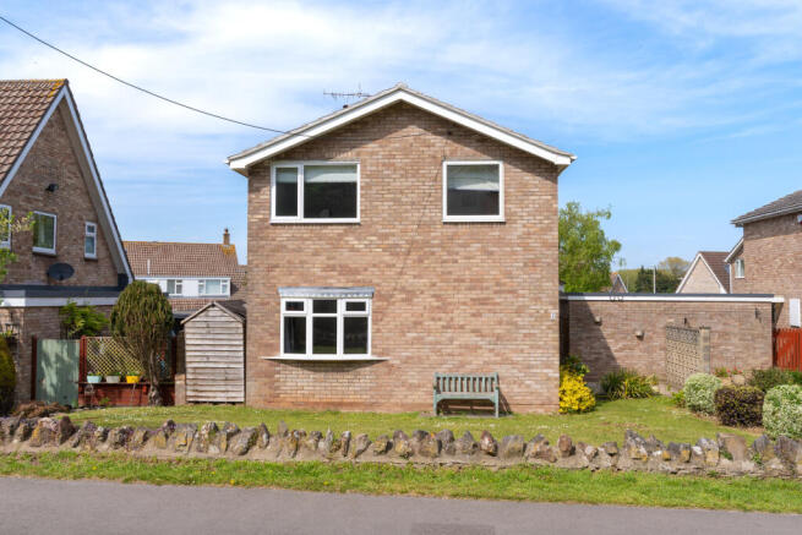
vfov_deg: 41.1
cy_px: 258
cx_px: 411
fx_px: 713
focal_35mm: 32
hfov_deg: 58.7
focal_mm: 28
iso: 160
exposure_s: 1/250
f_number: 10
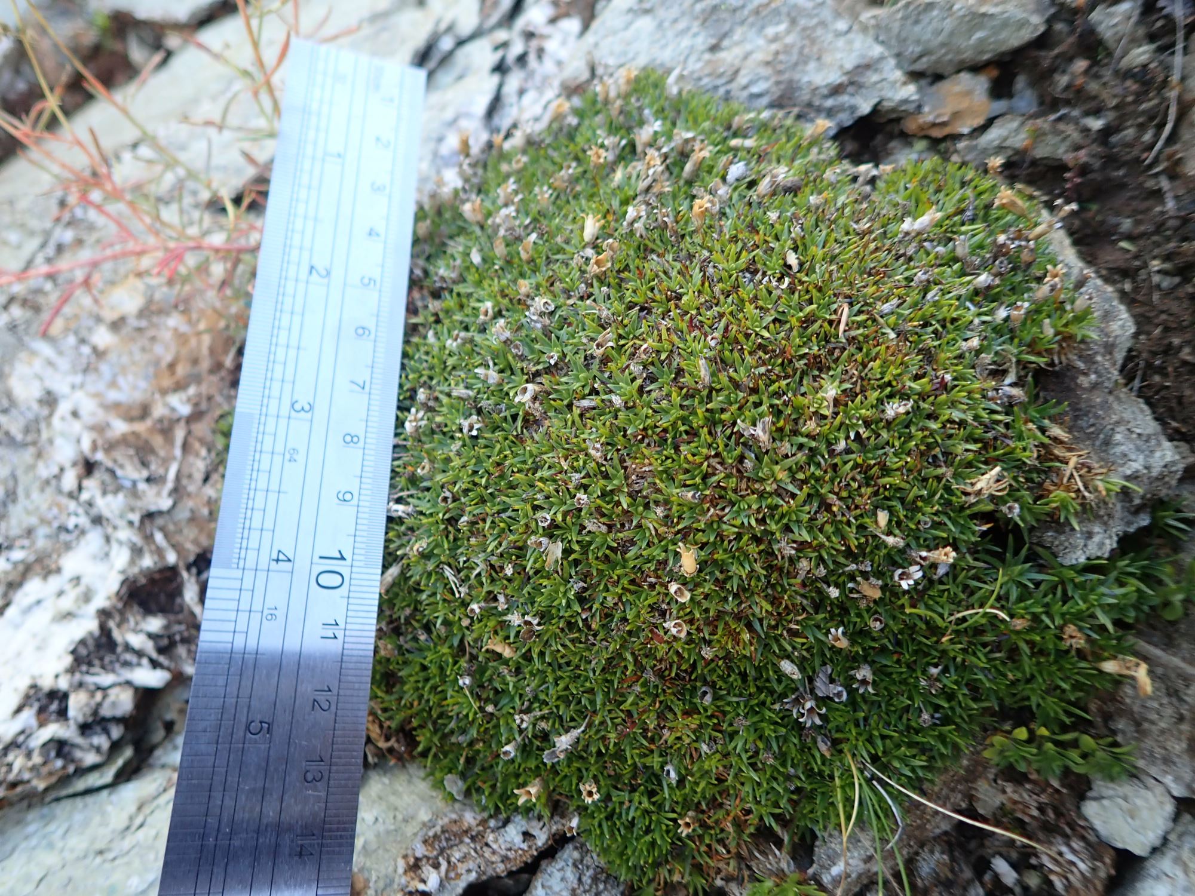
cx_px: 598
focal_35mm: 25
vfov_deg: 54.9
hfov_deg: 69.4
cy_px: 448
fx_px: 863
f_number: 2
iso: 100
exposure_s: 1/100
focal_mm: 4.5
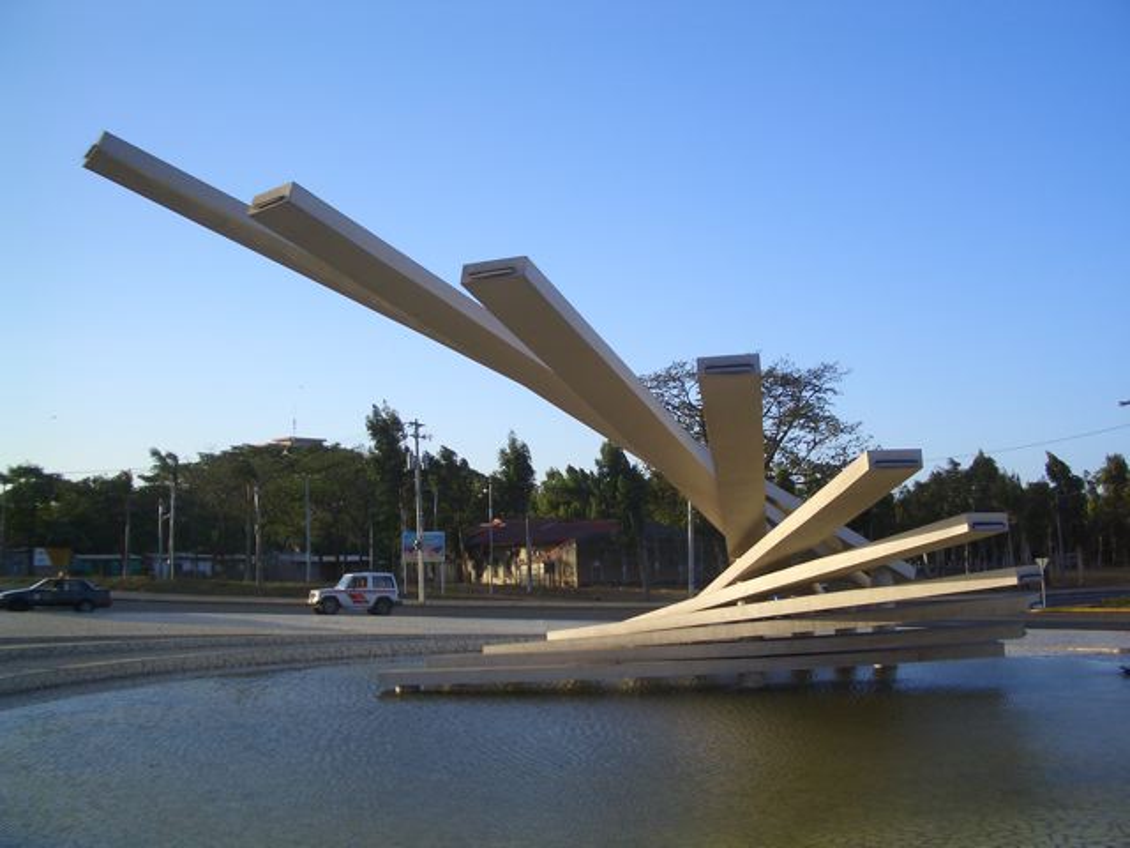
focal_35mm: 35
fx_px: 1143
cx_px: 565
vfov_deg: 40.7
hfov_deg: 52.6
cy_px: 424
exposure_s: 1/320
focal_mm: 5.8
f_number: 4.3
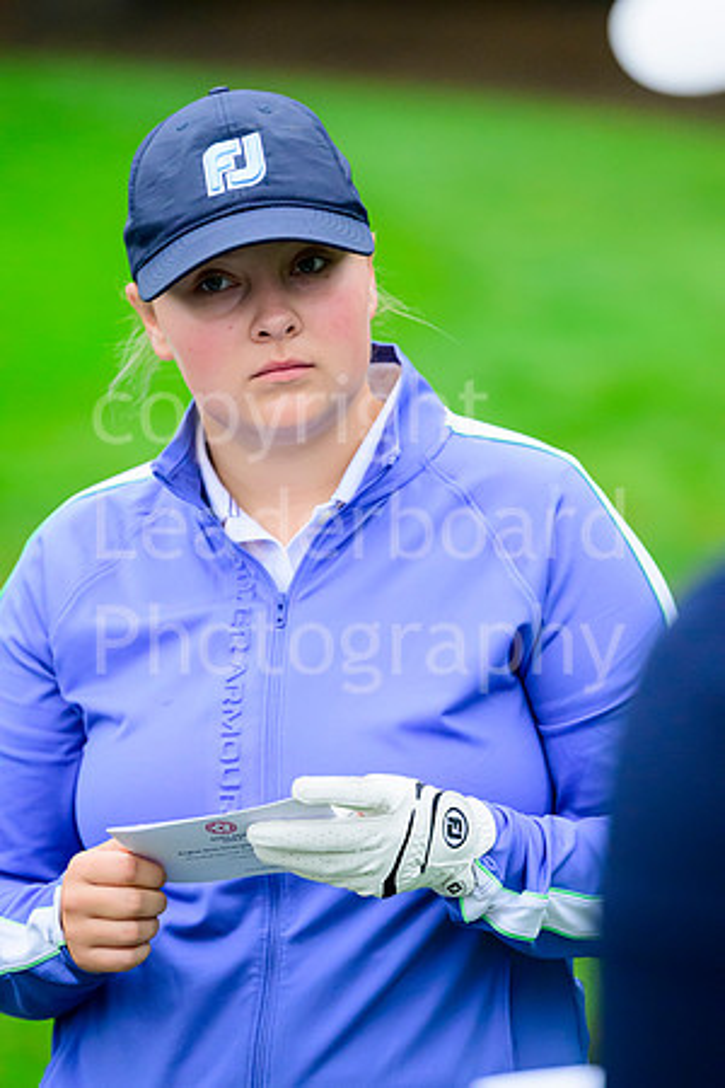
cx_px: 362
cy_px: 544
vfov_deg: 8.6
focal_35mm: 240
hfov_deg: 5.7
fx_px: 7249
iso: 3200
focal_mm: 160
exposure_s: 1/1000
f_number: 2.8
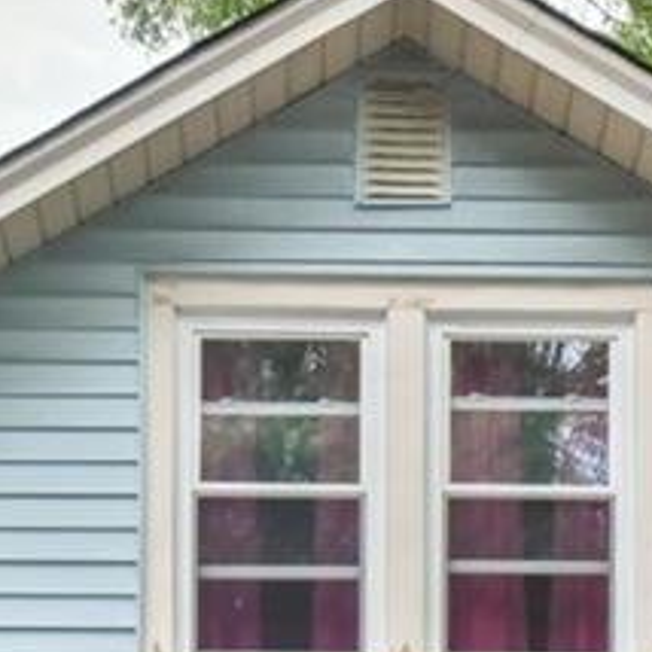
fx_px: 2600
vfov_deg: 13.7
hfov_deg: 14.2
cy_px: 852
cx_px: 573
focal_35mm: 122
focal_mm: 30
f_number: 14
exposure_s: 1/200
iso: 4000
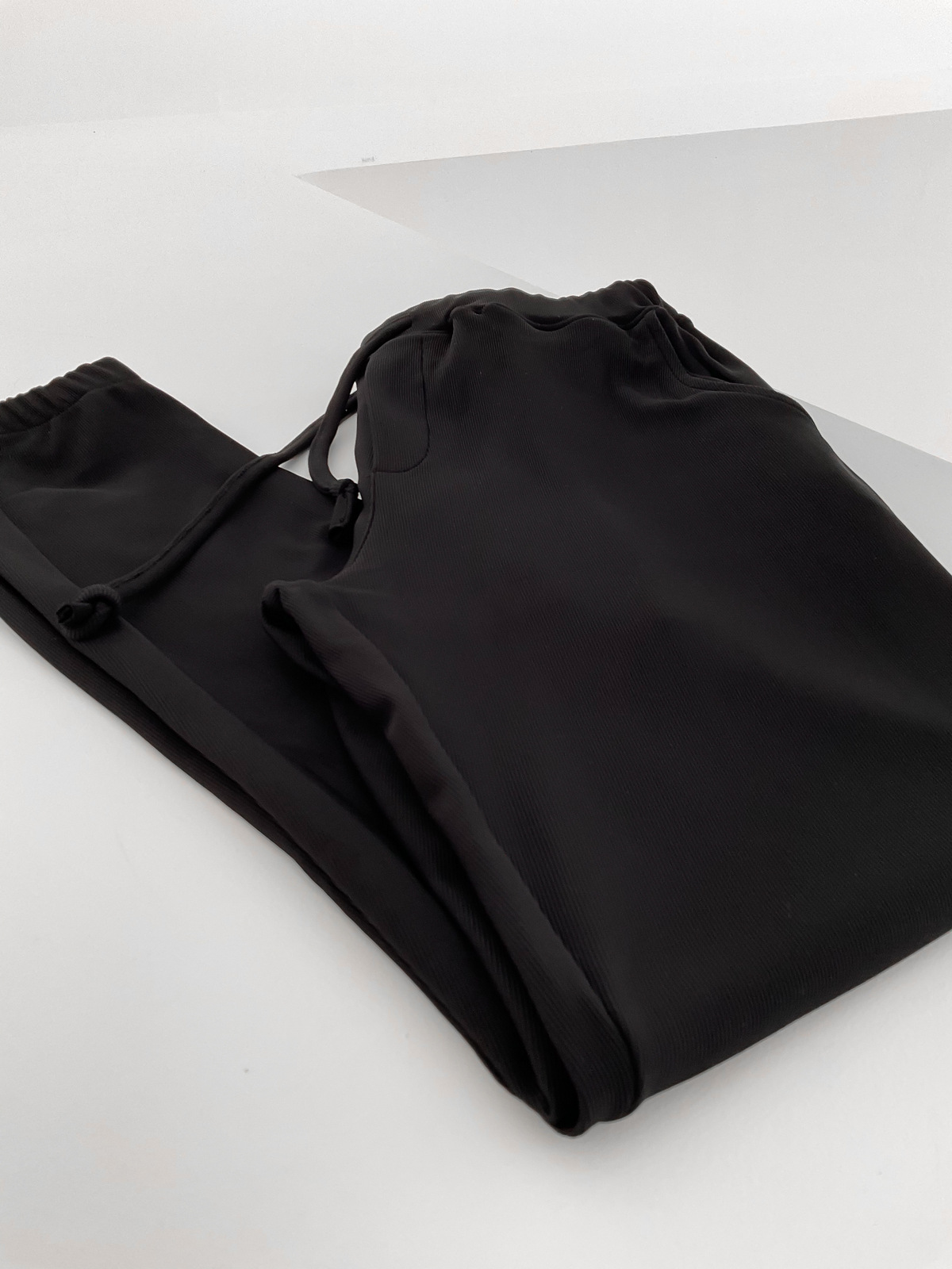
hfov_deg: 48.2
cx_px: 476
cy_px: 634
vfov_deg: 61.7
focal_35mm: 29
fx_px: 1063
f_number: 1.8
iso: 50
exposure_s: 1/120
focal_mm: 3
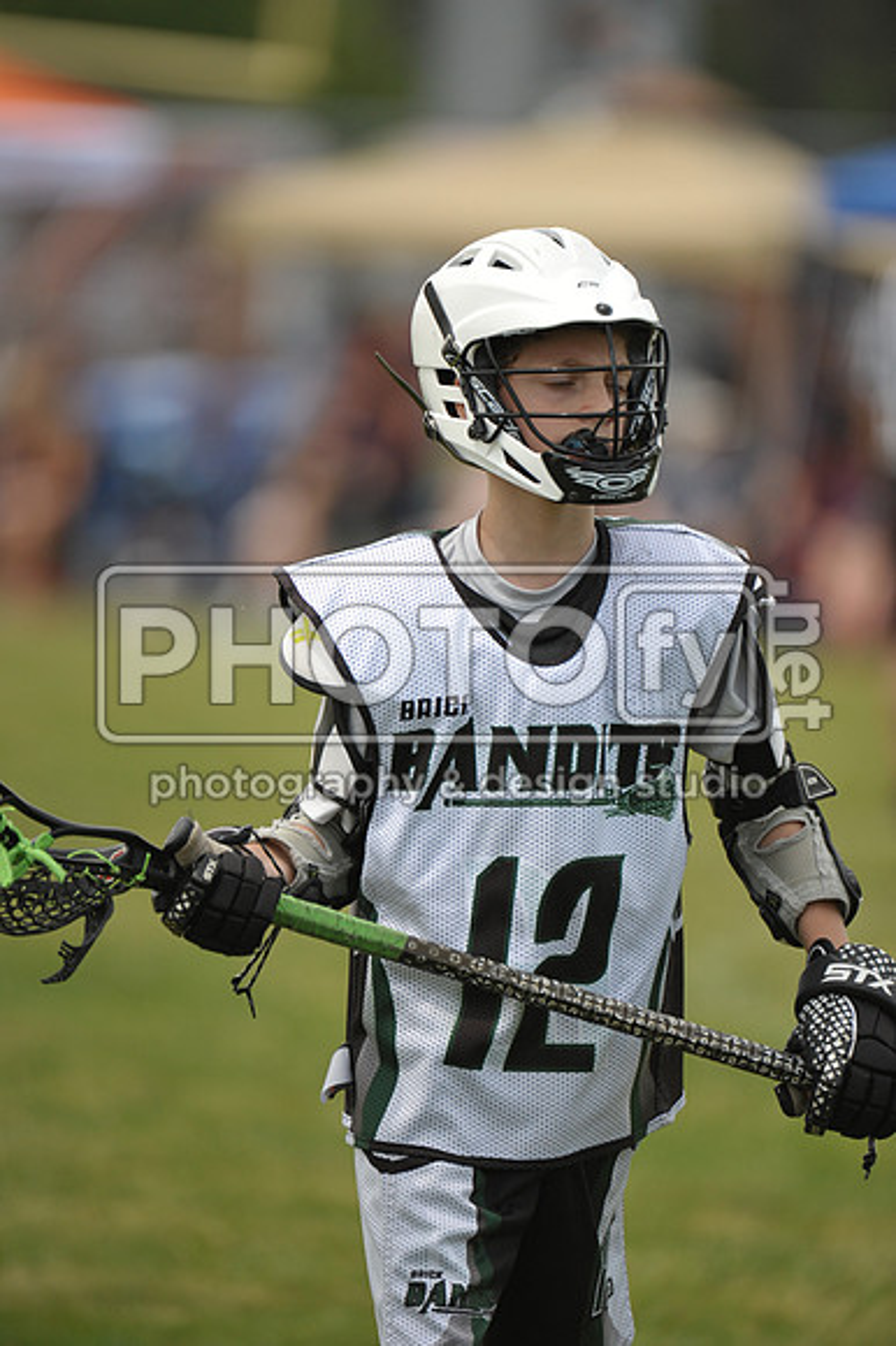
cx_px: 448
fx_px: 14950
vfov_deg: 5.2
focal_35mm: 400
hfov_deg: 3.4
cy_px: 673
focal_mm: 400
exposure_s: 1/3200
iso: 800
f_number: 4
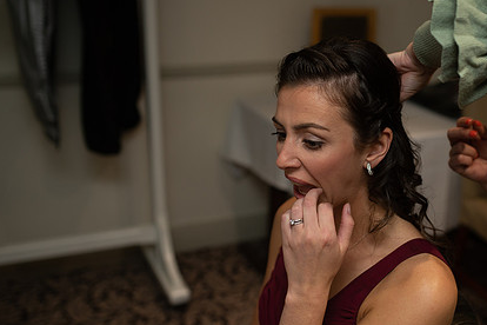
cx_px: 334
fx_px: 663
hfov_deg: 39.7
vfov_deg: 27.5
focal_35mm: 49
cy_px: 170
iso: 500
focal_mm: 35
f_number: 2.5
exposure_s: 1/100
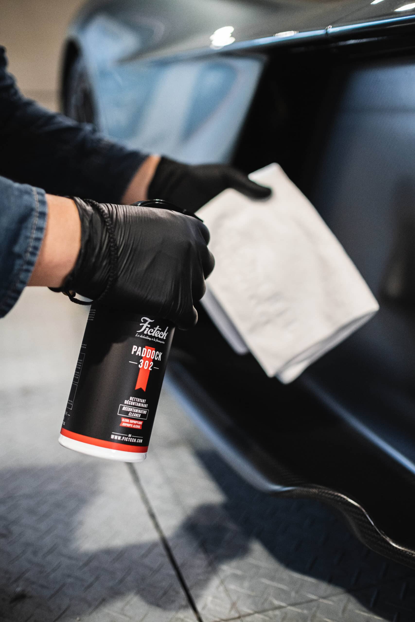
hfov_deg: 37.9
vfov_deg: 54.4
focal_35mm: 35
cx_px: 208
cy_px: 311
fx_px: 605
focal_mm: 23
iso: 1250
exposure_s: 1/160
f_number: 1.4
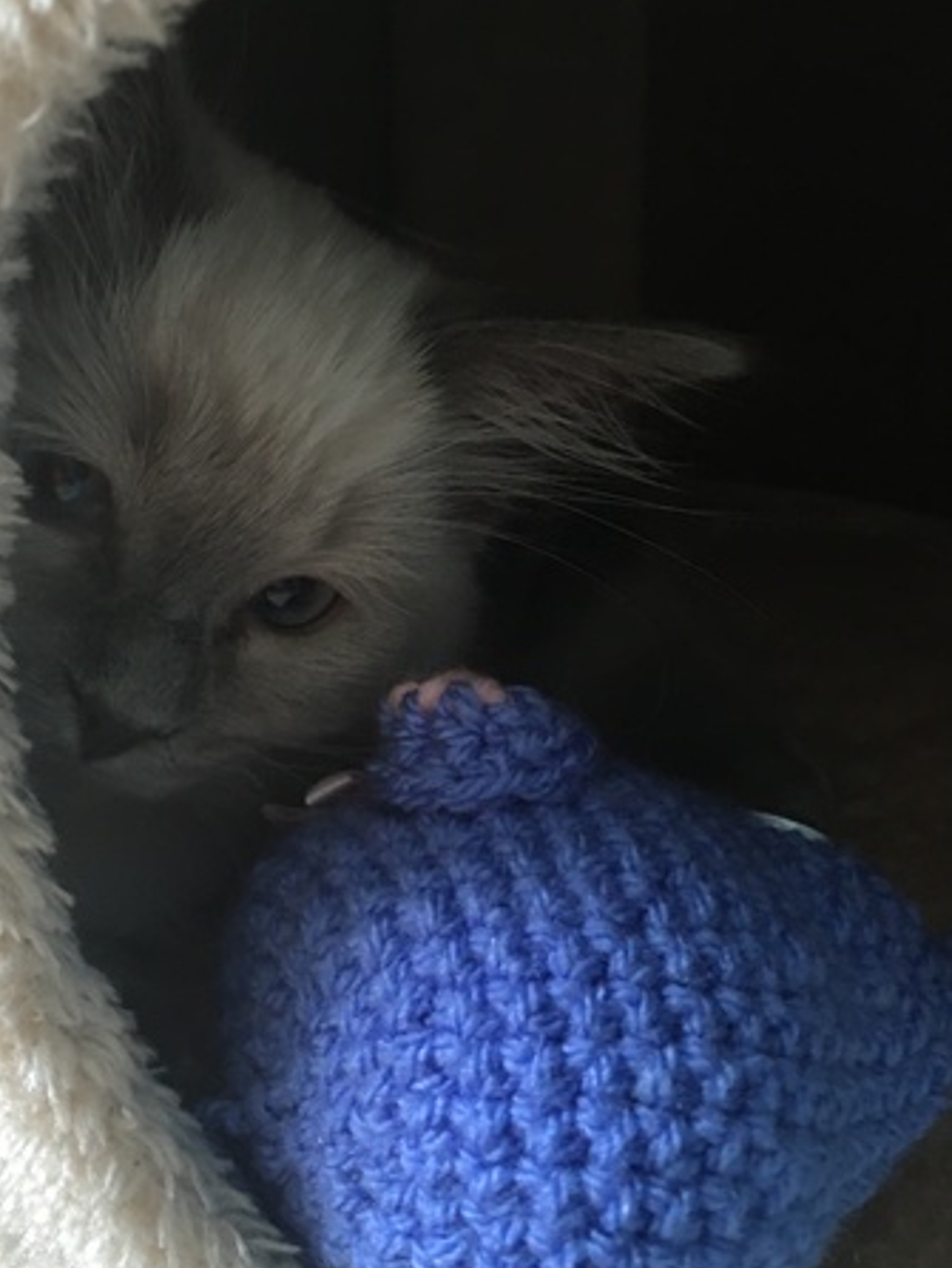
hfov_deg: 36.5
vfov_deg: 47.5
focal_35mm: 39
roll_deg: +1.8
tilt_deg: -21.4
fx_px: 1429
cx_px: 321
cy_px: 498
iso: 160
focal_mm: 4.15
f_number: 2.2
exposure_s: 1/33
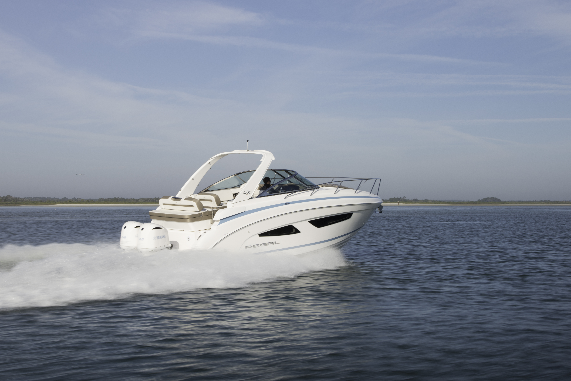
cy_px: 179
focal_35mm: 61
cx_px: 242
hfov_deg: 32.8
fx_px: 967
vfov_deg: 22.3
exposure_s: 1/100
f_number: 16
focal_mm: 46
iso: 100
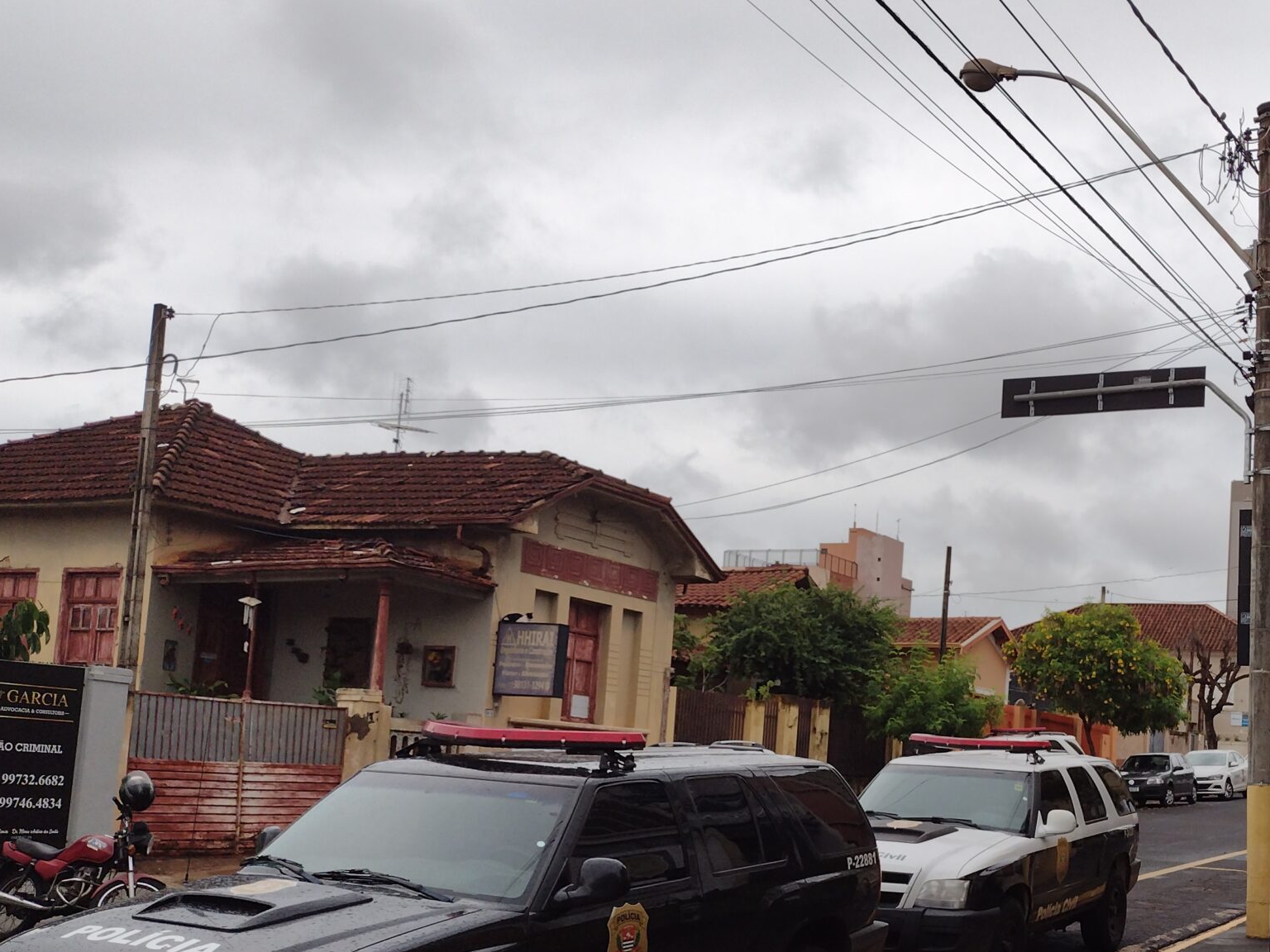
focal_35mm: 45
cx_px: 955
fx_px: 1651
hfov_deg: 40.8
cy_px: 659
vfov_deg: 31.8
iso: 100
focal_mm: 4.71
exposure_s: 1/1187
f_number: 1.7
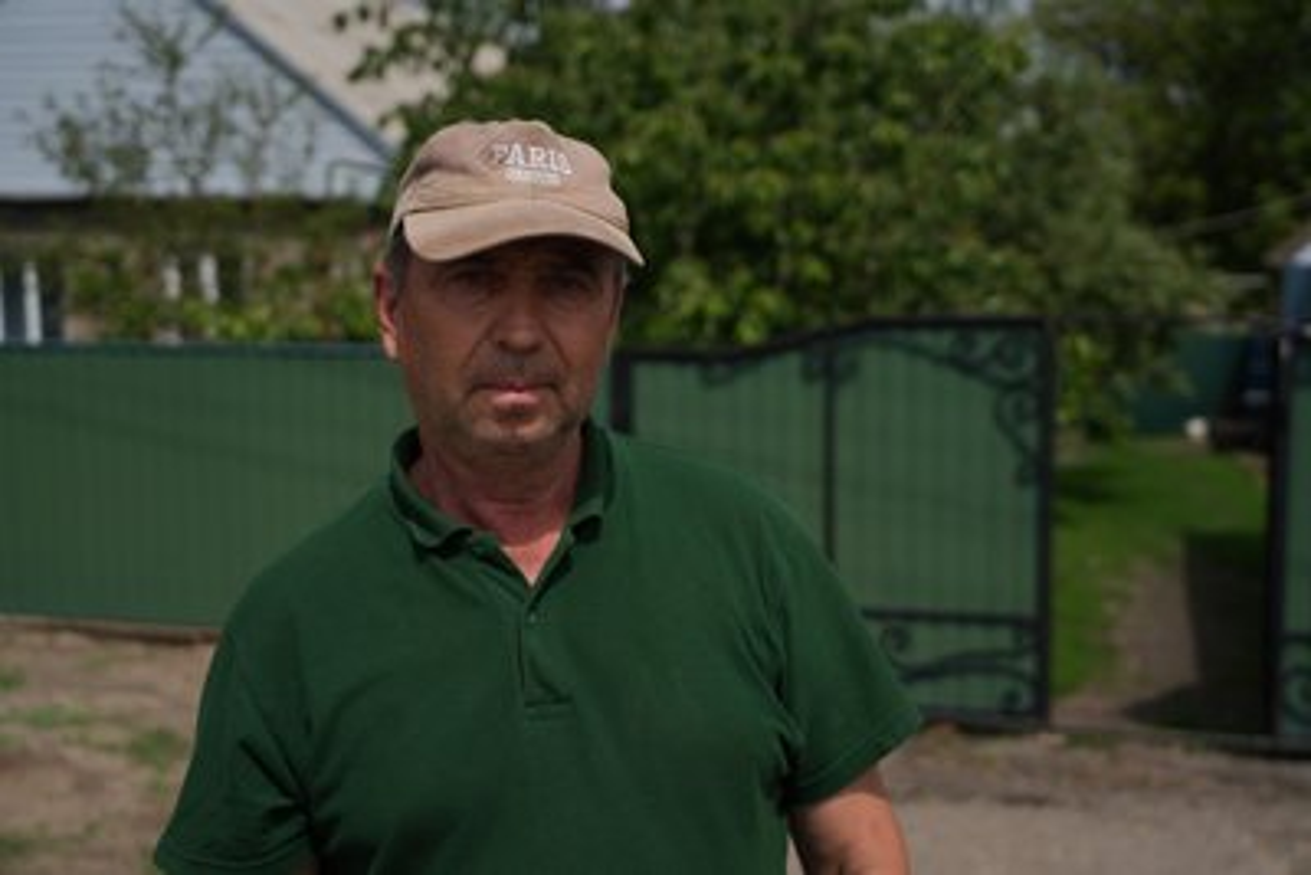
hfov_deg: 44.5
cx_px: 656
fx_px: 1603
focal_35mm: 44
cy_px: 438
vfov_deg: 30.5
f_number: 4
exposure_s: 1/3200
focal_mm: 44
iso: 100
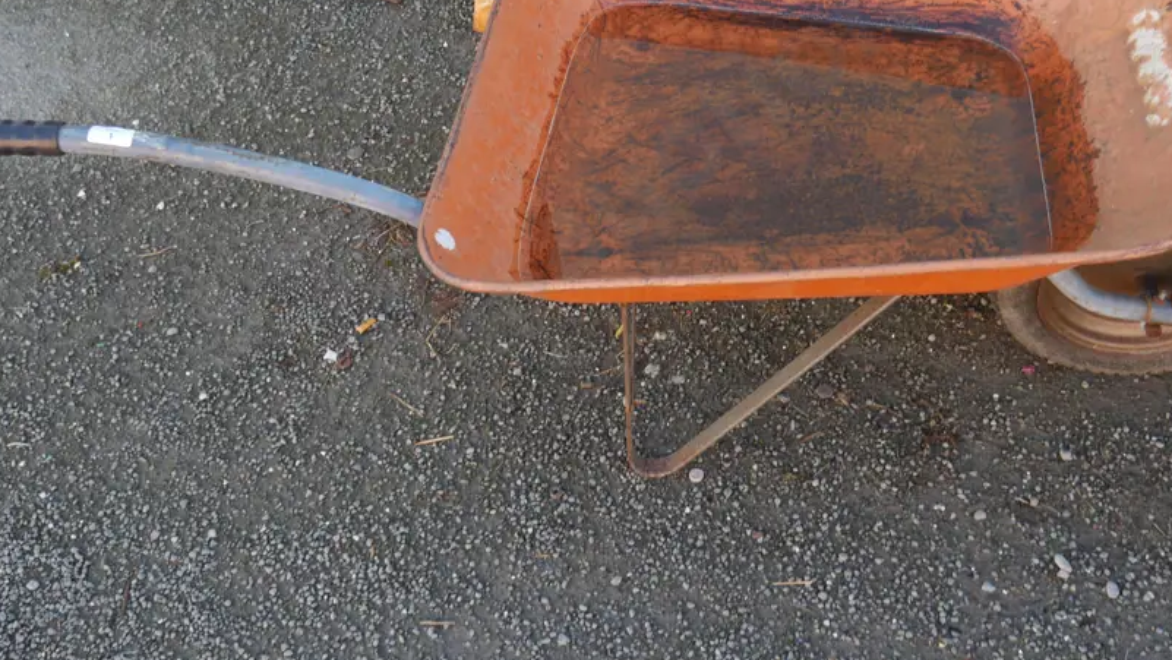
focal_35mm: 39
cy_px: 191
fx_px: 1212
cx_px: 636
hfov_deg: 51.5
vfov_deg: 30.1
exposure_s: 1/125
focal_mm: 14
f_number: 3.5
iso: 200
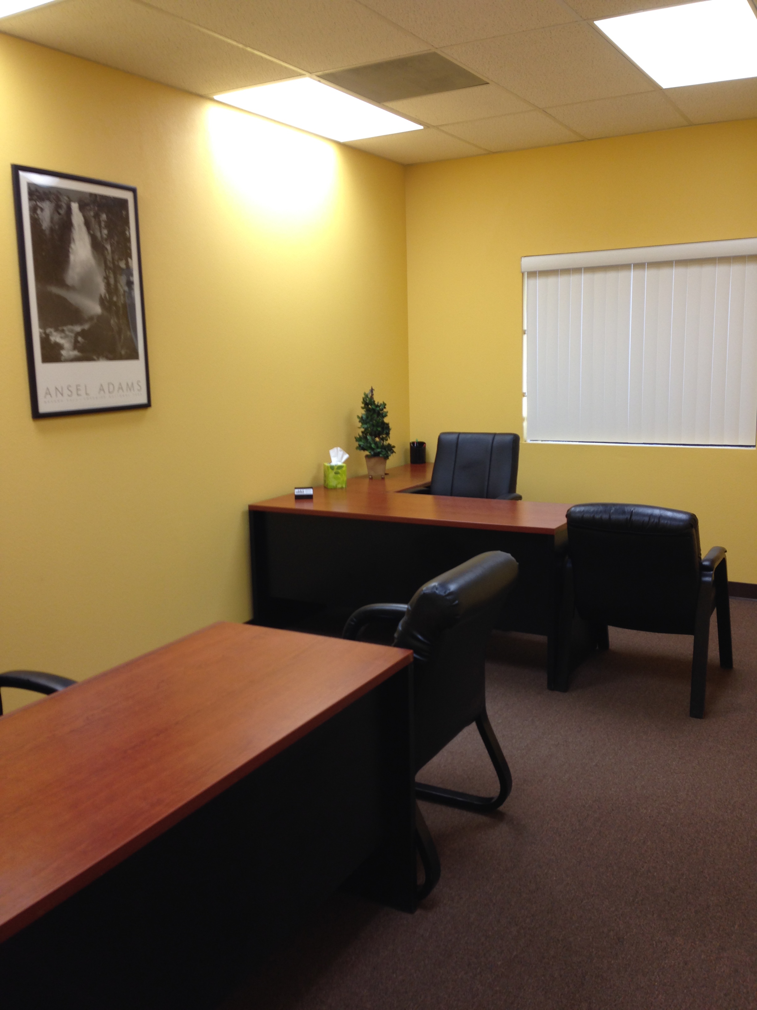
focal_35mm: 33
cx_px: 378
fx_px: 962
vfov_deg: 55.4
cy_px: 505
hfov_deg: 42.9
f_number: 2.4
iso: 50
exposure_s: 1/20
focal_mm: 4.12
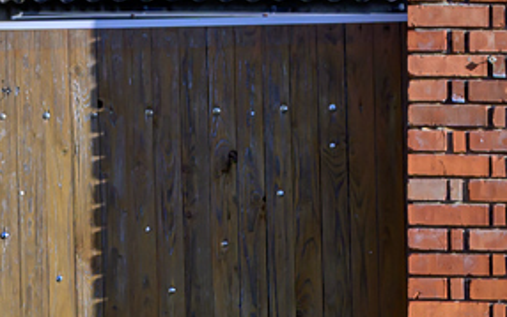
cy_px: 397
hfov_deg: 10.1
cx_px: 202
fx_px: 2878
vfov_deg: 6.3
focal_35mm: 208
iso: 200
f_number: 8
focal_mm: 32.5
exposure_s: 1/350
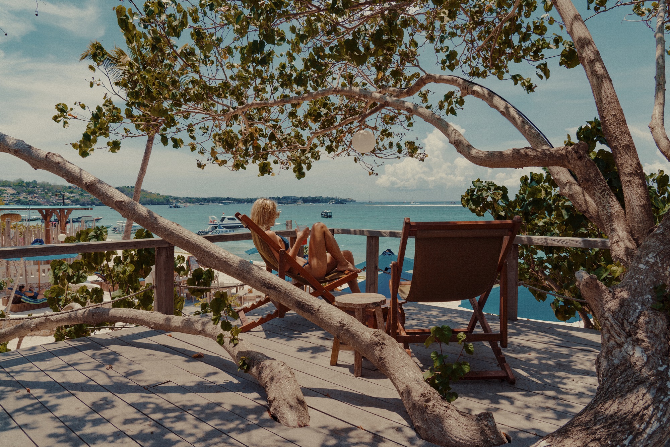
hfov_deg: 71.0
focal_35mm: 25
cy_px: 224
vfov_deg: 50.9
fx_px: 470
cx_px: 335
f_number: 8
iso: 100
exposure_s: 1/500
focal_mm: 24
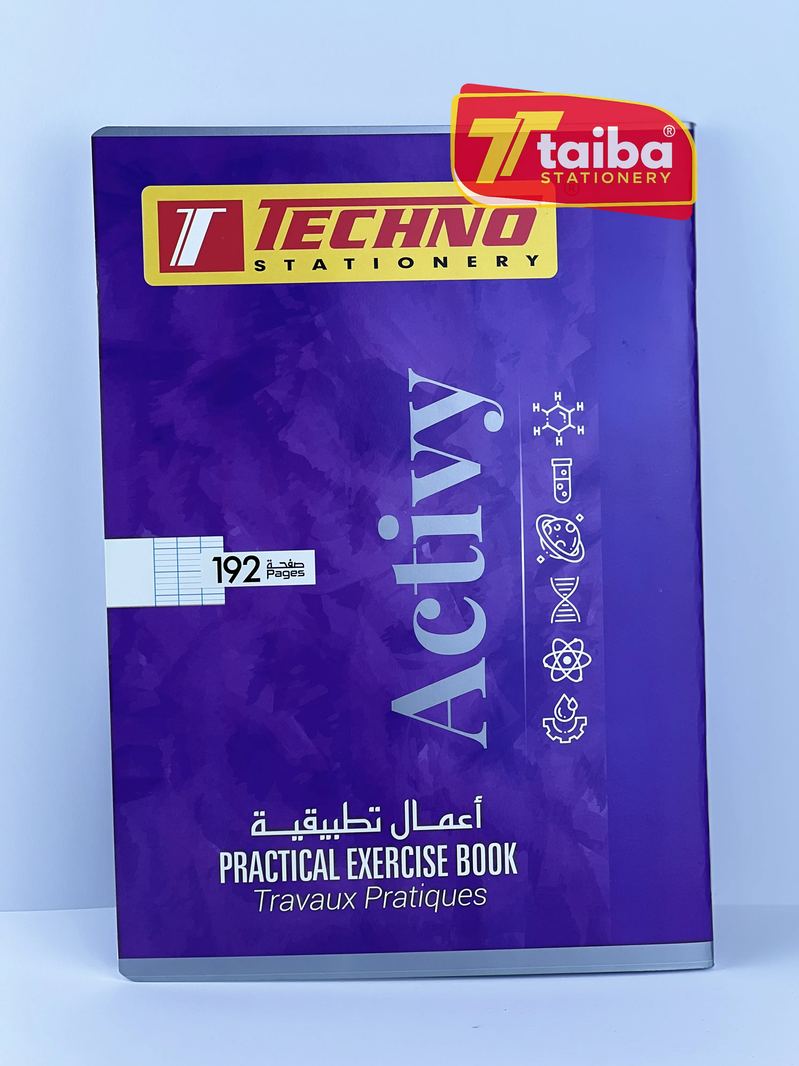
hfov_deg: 18.9
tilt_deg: -10.8
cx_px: 400
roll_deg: -0.4
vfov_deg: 25.0
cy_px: 539
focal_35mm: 78
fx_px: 2401
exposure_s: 1/119
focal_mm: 9
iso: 20
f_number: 2.8
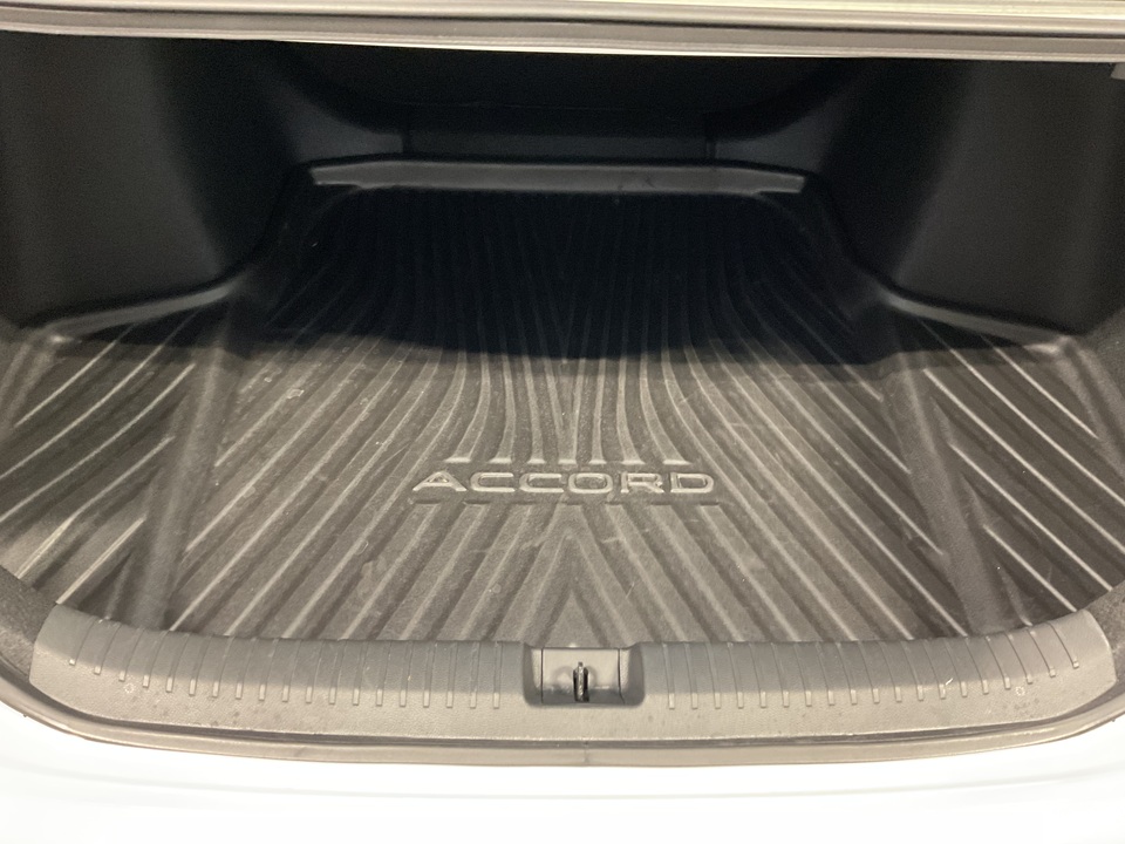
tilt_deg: -44.9
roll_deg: -3.7
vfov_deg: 48.2
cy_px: 422
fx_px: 942
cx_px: 562
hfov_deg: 61.7
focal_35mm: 29
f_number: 1.8
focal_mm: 3
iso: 400
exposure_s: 1/30
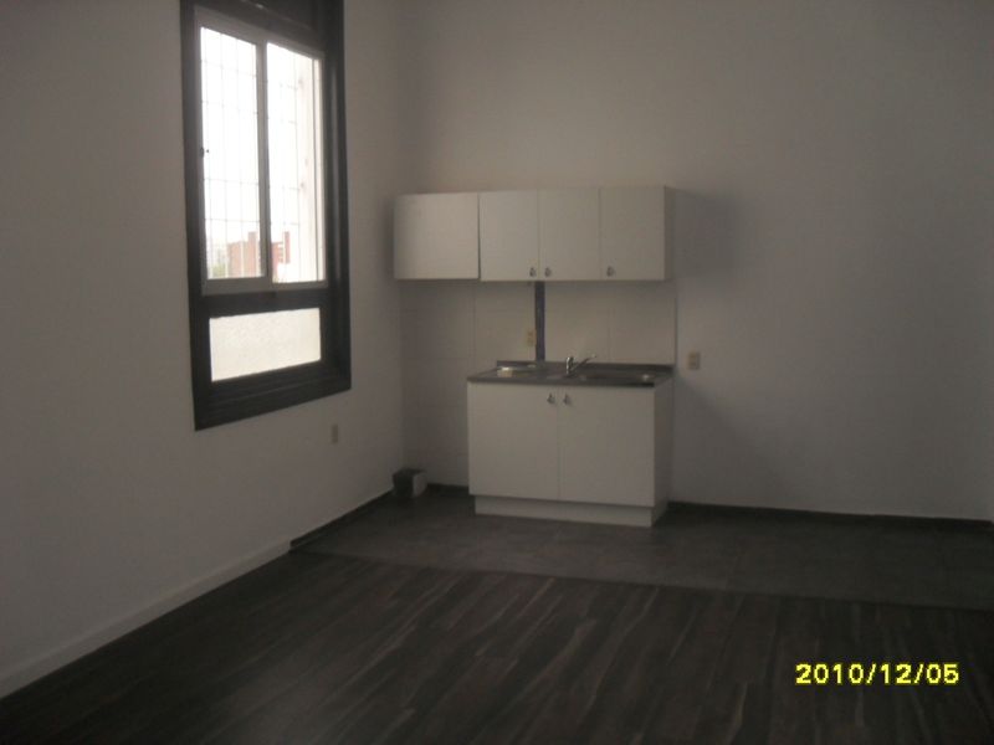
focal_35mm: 35
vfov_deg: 40.7
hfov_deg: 52.6
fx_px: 1005
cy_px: 372
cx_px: 497
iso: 160
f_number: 8.9
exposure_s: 1/45
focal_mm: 6.2
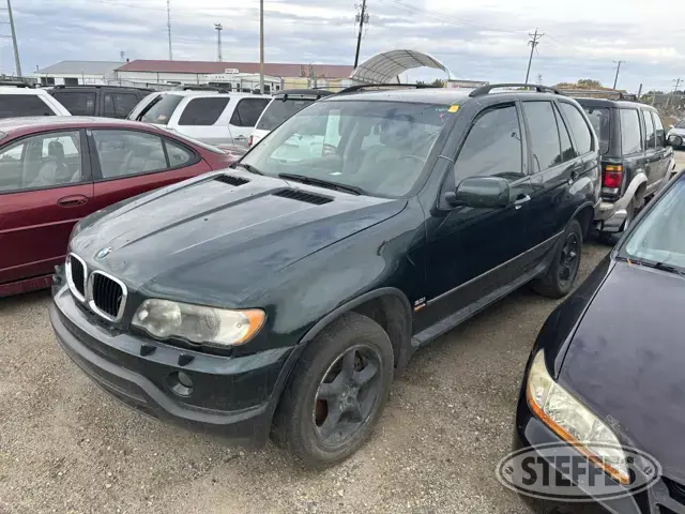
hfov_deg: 71.6
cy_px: 257
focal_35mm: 24
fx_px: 475
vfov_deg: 56.8
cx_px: 342
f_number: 1.78
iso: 80
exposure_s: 1/1183
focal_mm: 6.86
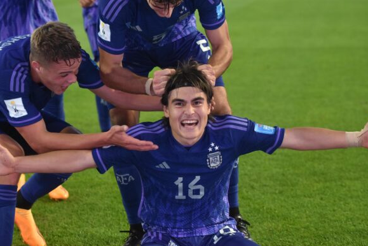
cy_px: 124
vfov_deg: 12.9
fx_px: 1083
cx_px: 185
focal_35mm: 106
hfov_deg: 19.3
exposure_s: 1/1000
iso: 800
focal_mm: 70
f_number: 3.2
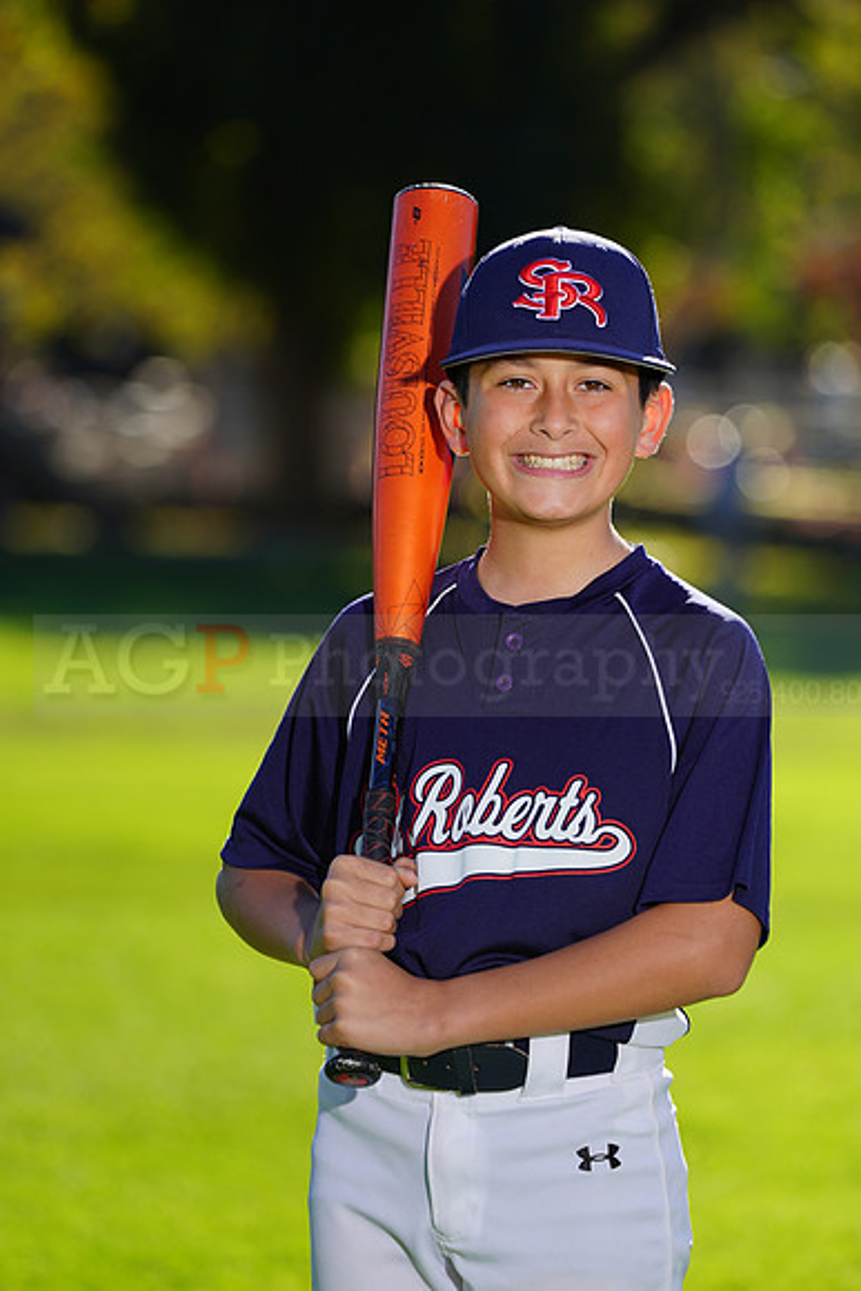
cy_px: 646
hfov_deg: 3.9
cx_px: 430
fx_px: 12619
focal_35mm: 352
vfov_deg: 5.9
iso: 100
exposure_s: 1/250
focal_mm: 352
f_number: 8
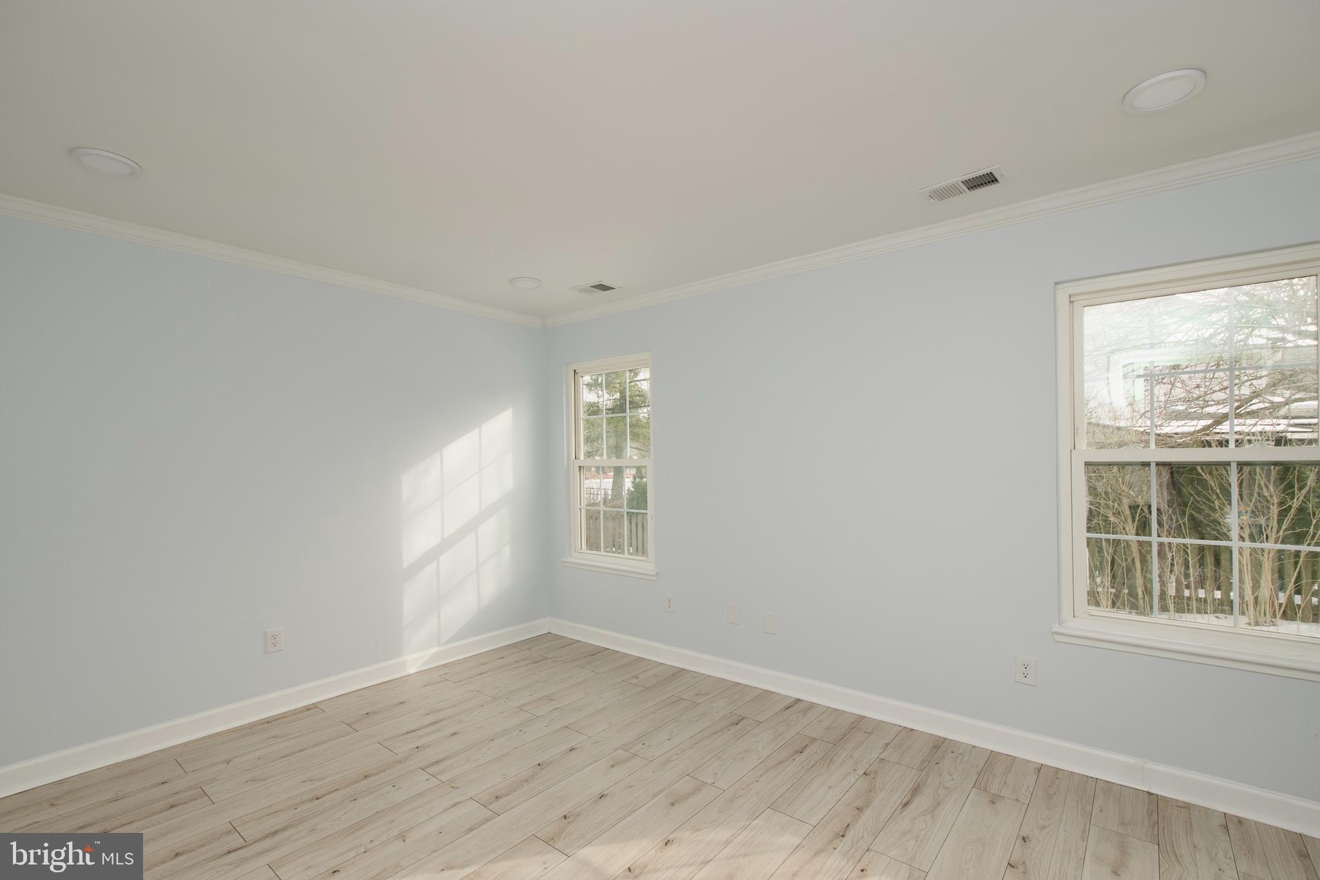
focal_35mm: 15
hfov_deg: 100.4
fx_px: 550
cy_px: 440
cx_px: 660
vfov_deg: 77.3
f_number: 7.1
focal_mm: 10
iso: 320
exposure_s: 1/200
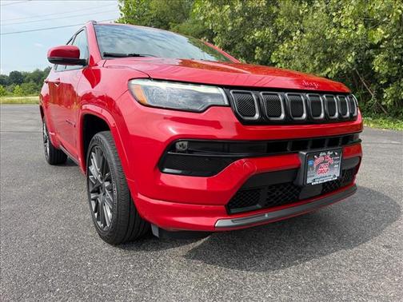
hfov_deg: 71.6
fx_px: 279
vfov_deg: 56.8
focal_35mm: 24
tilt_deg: -13.8
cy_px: 151
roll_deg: +0.7
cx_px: 202
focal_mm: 6.76
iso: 100
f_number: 1.78
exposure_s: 1/2370
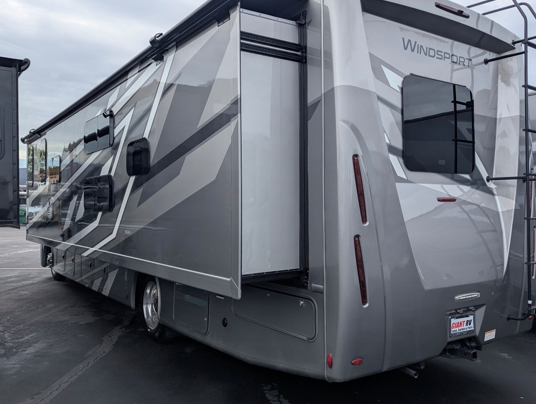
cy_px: 196
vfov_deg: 45.5
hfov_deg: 58.2
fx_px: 481
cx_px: 284
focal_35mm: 31
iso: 47
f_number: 1.85
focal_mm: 6.81
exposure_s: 1/1715
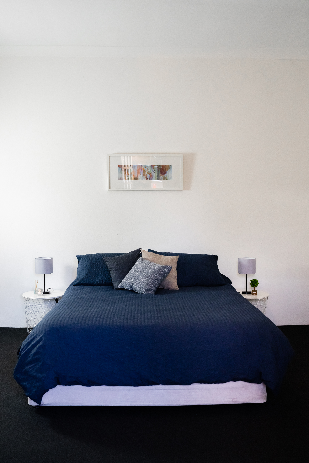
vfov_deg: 54.4
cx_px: 154
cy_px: 232
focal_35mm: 35
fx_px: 451
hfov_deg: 37.9
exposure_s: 1/60
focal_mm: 35
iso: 1000
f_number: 5.6
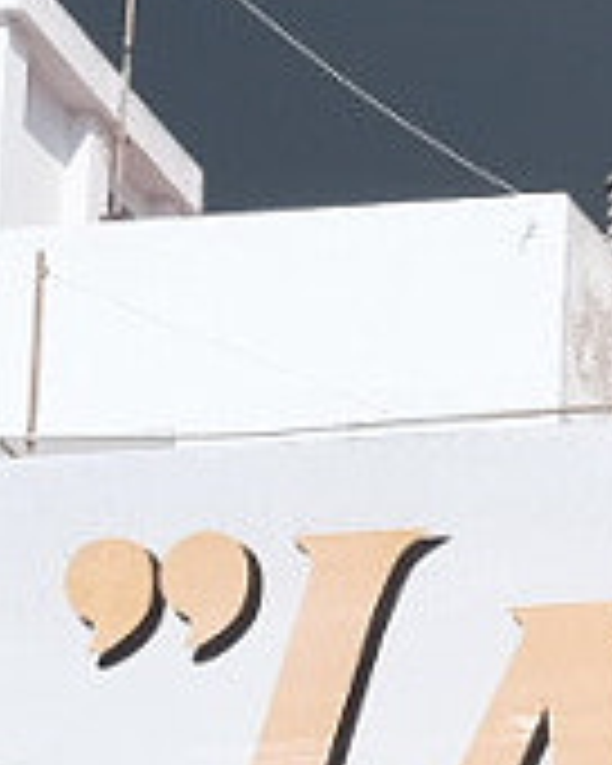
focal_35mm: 469
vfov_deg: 4.0
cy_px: 2266
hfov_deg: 3.1
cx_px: 2835
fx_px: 10619
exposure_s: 1/400
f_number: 10
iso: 200
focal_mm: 35
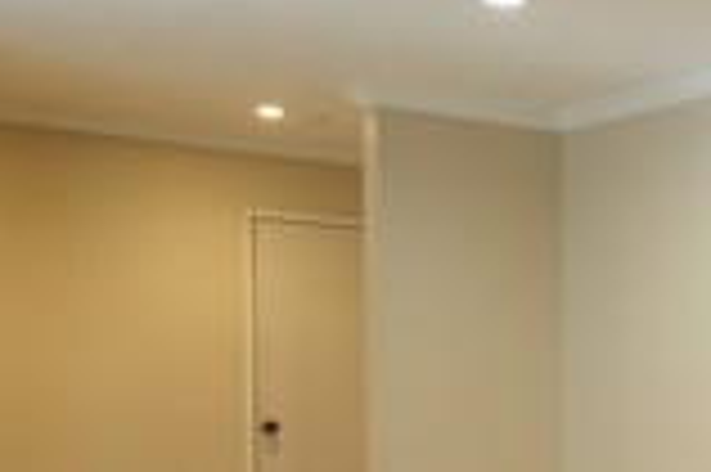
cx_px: 1076
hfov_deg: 22.5
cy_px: 447
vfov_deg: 18.3
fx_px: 1440
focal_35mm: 73
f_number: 3.5
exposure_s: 1/100
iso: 1000
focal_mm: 18
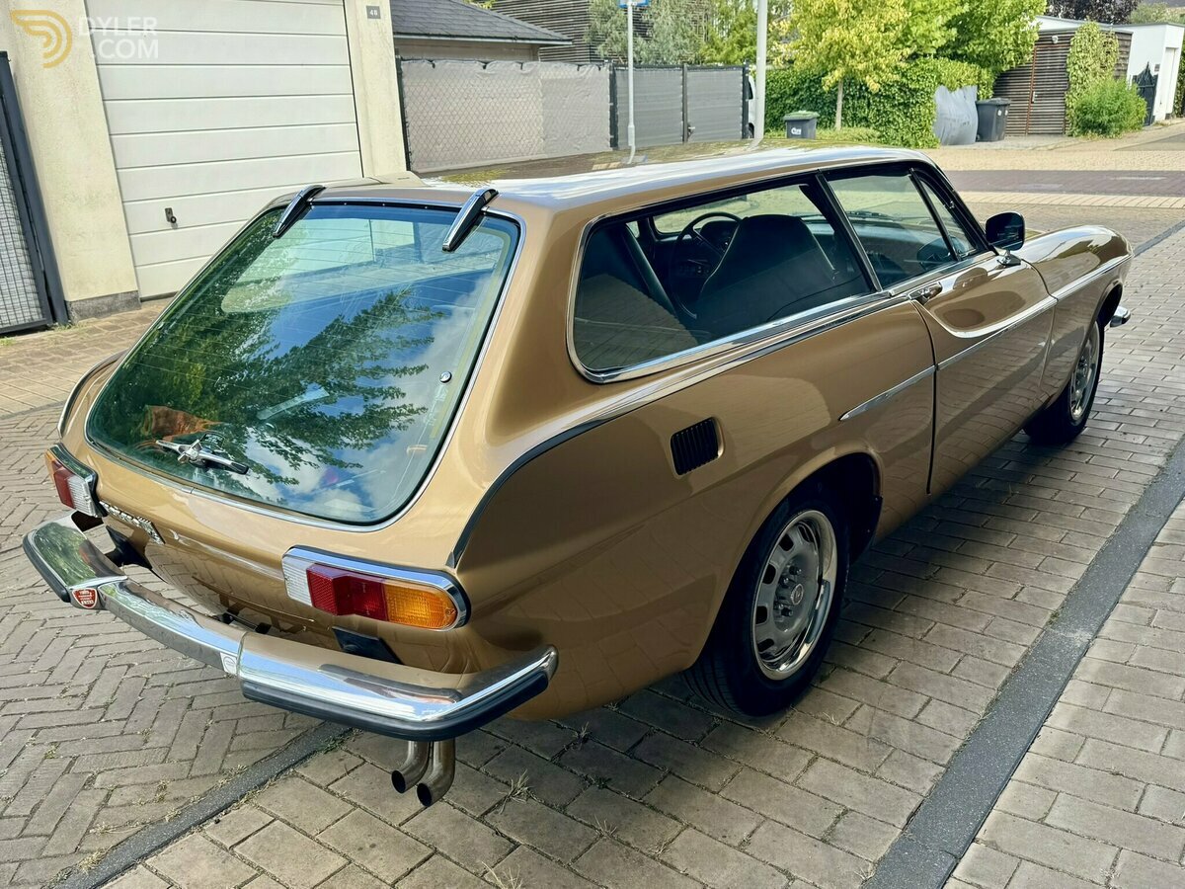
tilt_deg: -19.4
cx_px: 592
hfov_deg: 71.6
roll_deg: +1.8
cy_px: 444
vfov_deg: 56.8
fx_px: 822
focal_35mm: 24
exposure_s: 1/792
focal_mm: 6.76
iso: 80
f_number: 1.78
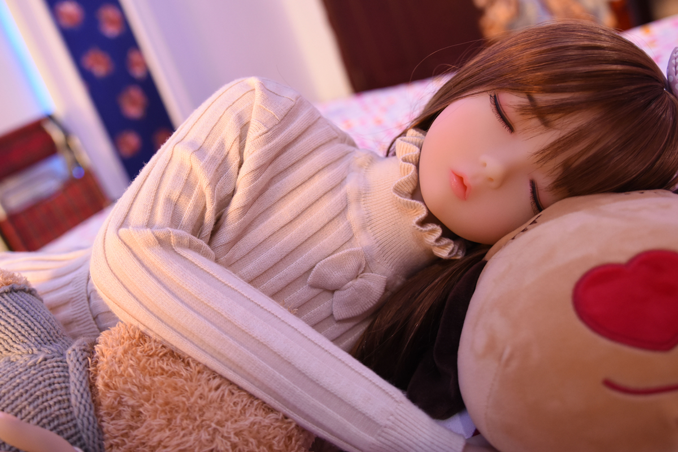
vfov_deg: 36.9
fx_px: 678
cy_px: 226
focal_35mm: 36
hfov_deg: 53.1
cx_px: 339
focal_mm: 24
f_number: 2.8
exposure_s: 1/25
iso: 800
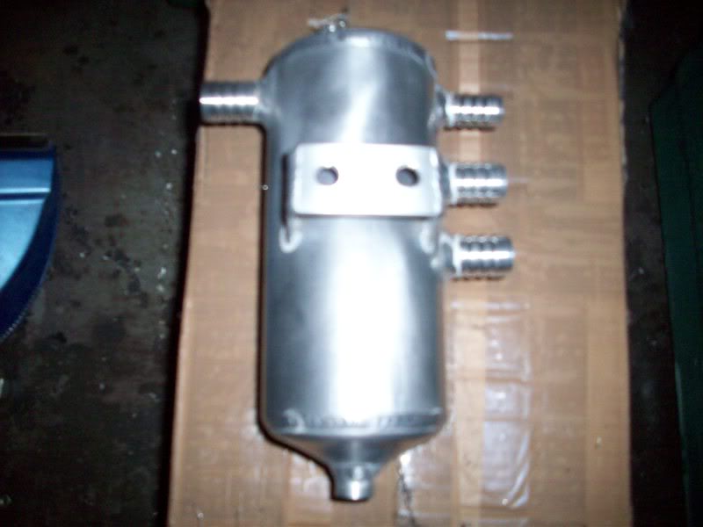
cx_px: 352
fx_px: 751
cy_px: 264
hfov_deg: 50.1
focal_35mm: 37
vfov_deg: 38.7
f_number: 2.8
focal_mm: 6.2
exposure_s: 1/45
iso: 160
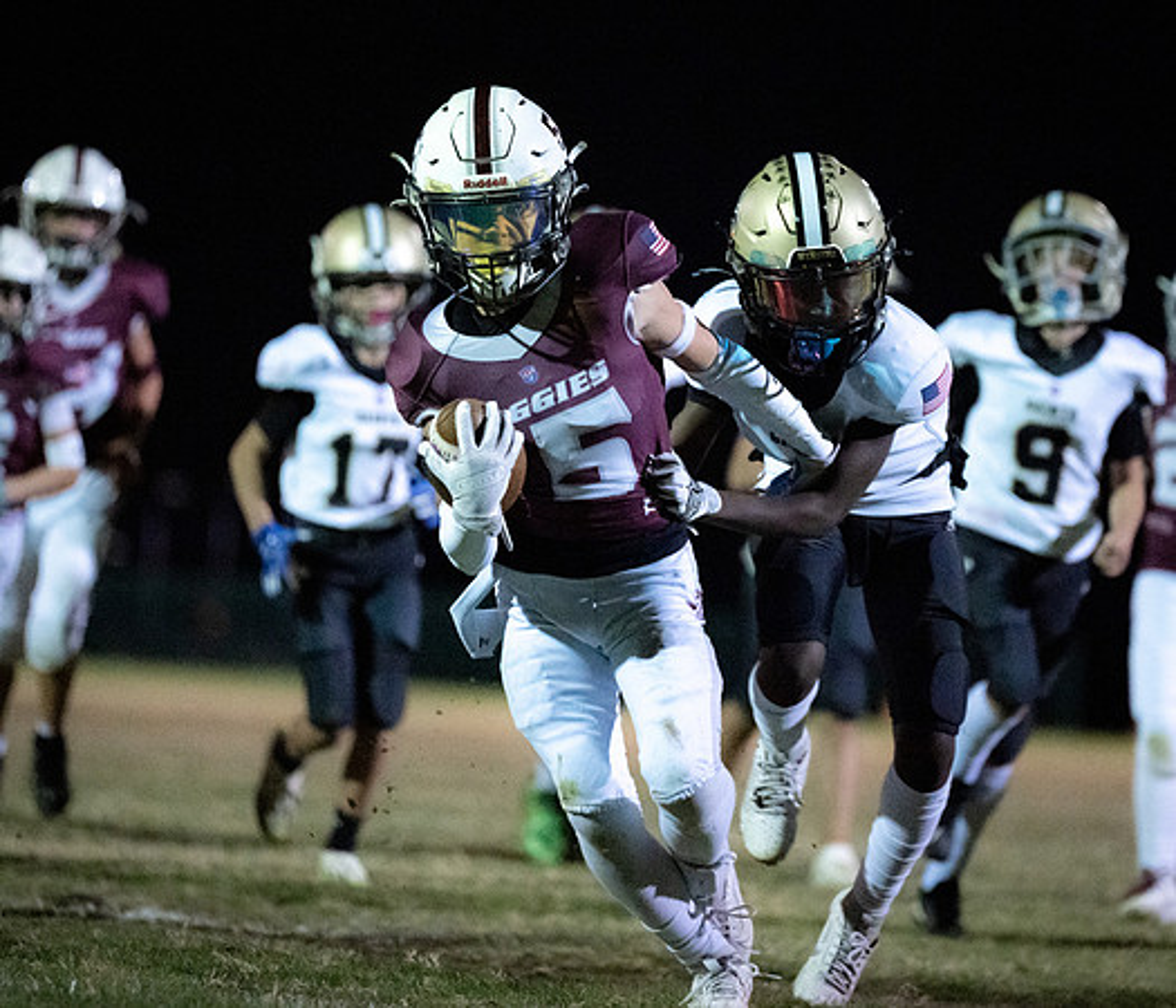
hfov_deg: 6.4
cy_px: 409
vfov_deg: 5.5
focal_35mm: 295
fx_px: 10542
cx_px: 642
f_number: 2.8
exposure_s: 1/1000
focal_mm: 200
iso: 20000
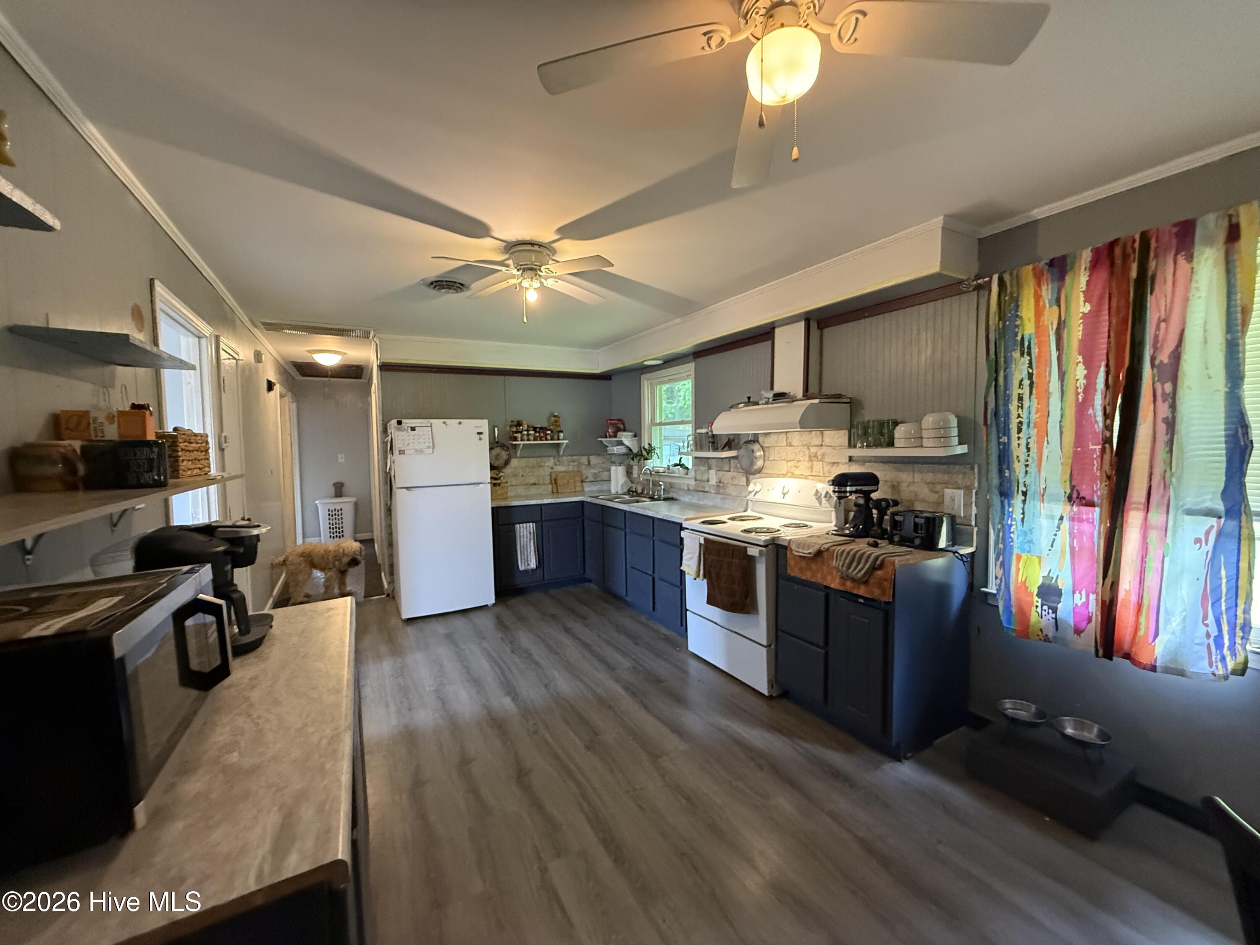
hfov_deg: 102.1
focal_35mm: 14
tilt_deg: -1.4
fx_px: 510
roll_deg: +2.1
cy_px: 472
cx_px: 630
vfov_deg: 85.7
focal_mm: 2.22
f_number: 2.2
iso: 640
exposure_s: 1/60
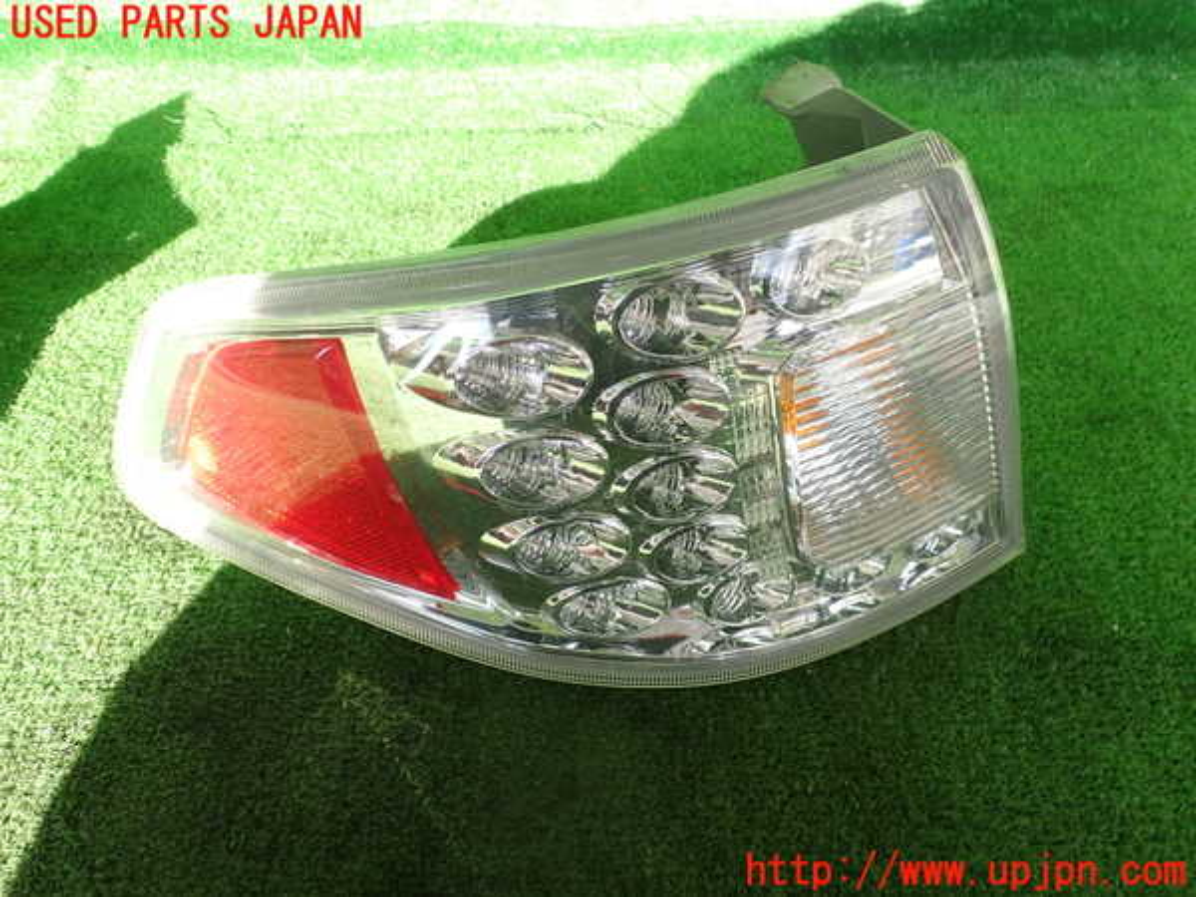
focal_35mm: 30
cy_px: 448
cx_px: 598
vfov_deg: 46.8
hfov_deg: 60.0
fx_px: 1037
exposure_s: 1/125
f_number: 3.2
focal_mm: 5.4
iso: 100
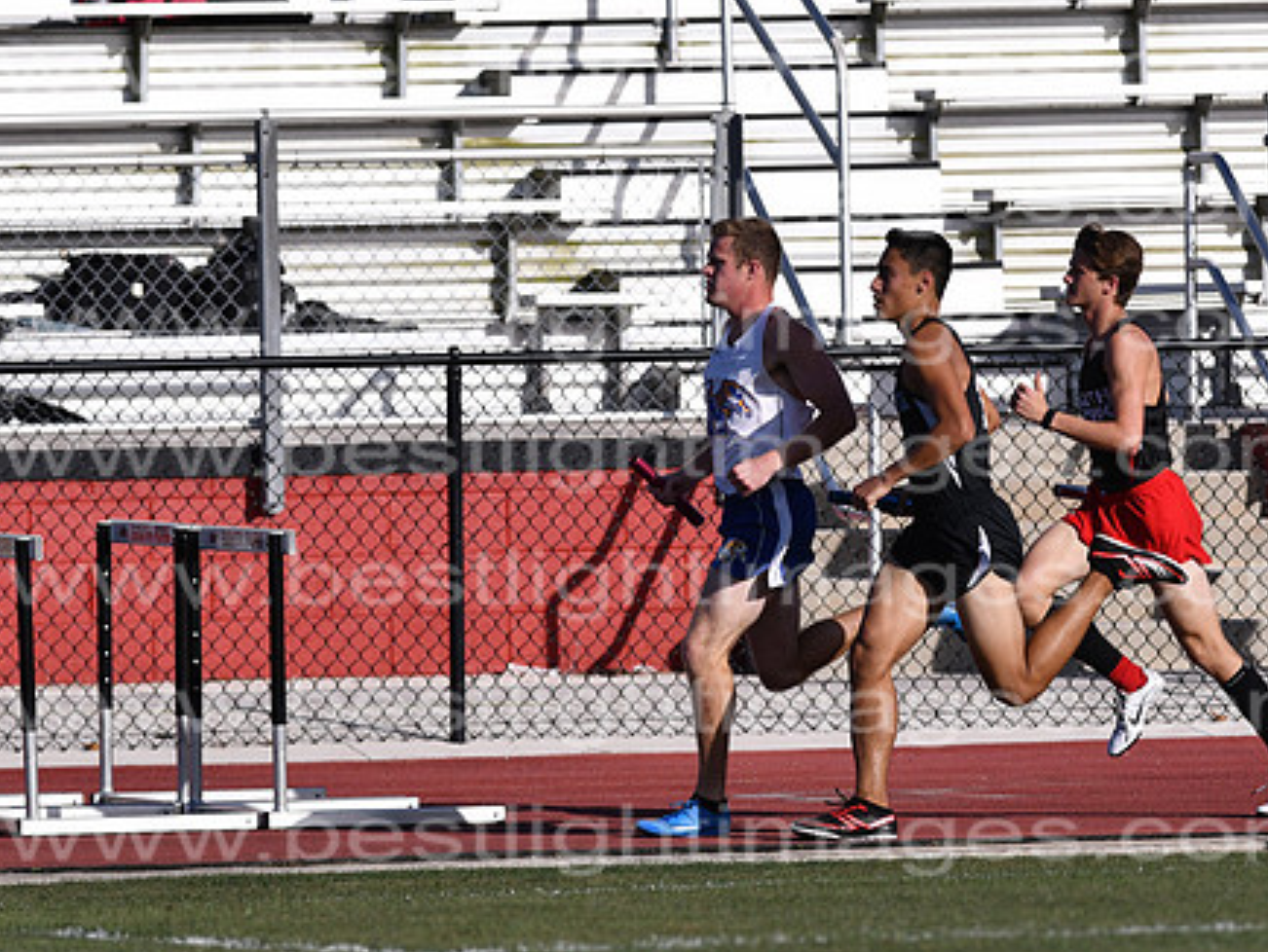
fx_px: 21184
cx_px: 669
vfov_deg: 2.6
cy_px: 393
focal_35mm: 578
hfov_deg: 3.4
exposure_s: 1/5000
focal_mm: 300
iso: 320
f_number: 5.6
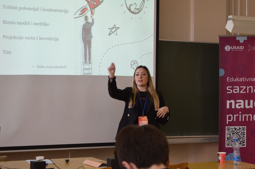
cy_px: 84
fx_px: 584
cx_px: 128
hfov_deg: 24.6
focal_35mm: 82
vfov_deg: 16.5
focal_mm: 55
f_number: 5.6
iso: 400
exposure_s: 1/20
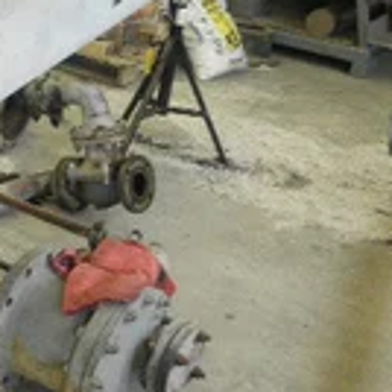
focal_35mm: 74
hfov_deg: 21.4
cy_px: 178
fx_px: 948
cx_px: -102
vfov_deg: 23.4
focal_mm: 5
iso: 160
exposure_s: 1/30
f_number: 3
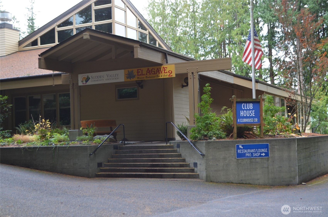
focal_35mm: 52
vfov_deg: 25.6
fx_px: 477
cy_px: 108
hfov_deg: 37.9
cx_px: 164
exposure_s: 1/90
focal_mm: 35
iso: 400
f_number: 5
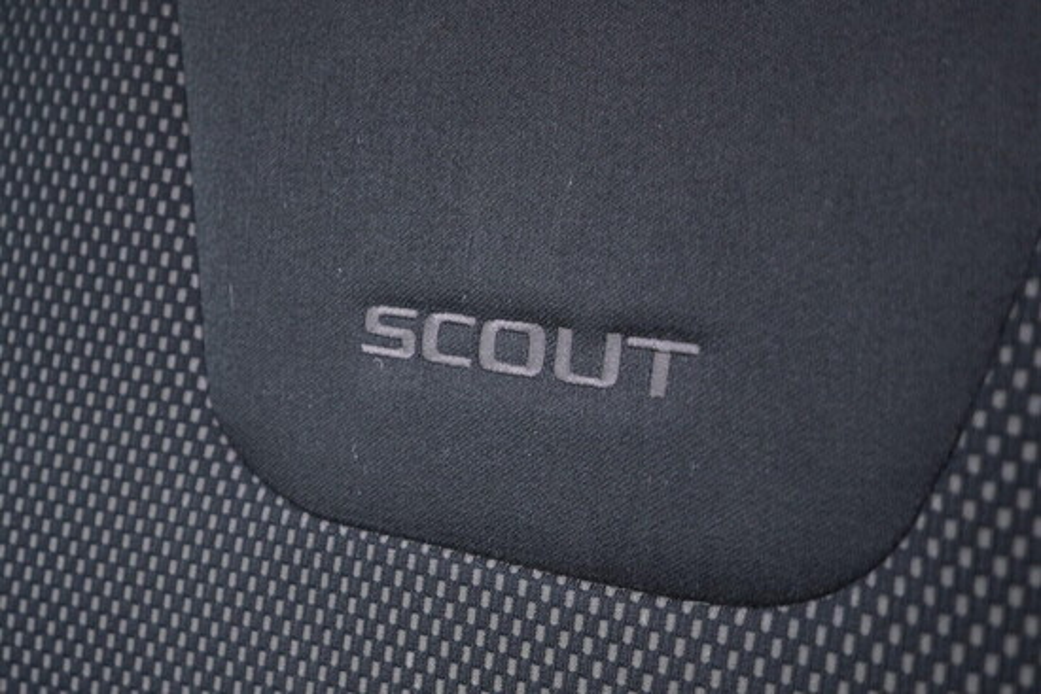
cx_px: 520
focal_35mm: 36
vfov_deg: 36.9
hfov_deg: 53.1
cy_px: 347
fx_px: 1041
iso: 640
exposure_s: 1/40
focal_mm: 24
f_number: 2.8
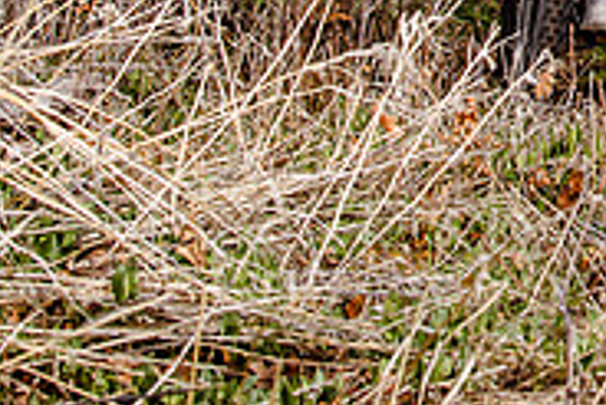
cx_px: 719
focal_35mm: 157
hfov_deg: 12.8
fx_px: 2645
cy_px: -170
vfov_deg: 8.6
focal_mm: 38
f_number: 9
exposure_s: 1/400
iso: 200
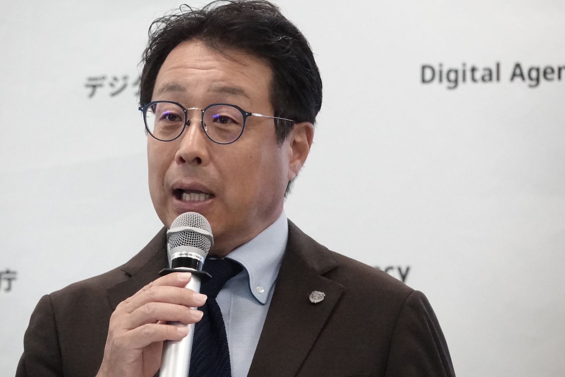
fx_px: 5477
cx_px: 249
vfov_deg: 3.9
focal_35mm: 349
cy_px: 184
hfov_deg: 5.9
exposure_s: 1/400
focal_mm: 113.69
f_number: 4
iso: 6400
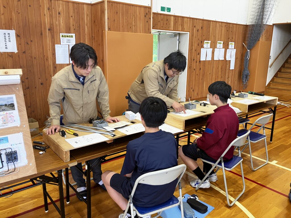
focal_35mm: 28
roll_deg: +0.1
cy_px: 109
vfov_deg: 49.7
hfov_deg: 63.4
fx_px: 235
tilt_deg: -13.4
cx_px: 146
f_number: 1.8
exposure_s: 1/82
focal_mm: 3.99
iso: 80
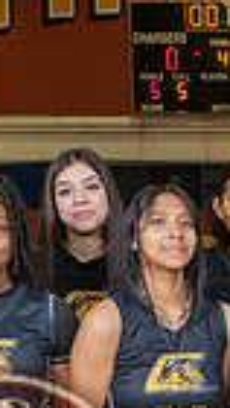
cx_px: 329
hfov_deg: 10.3
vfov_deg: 18.1
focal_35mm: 115
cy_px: 417
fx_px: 1244
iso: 250
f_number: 7.1
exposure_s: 1/50
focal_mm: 24
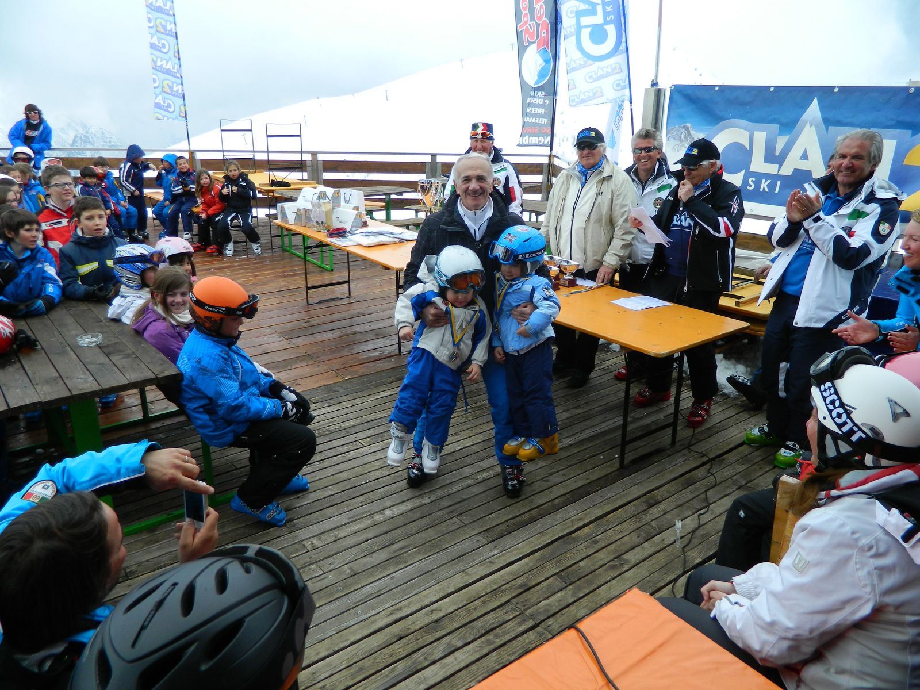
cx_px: 460
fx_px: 664
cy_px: 345
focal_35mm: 25
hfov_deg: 69.4
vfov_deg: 54.9
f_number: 3.1
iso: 80
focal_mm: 4.5
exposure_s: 1/800
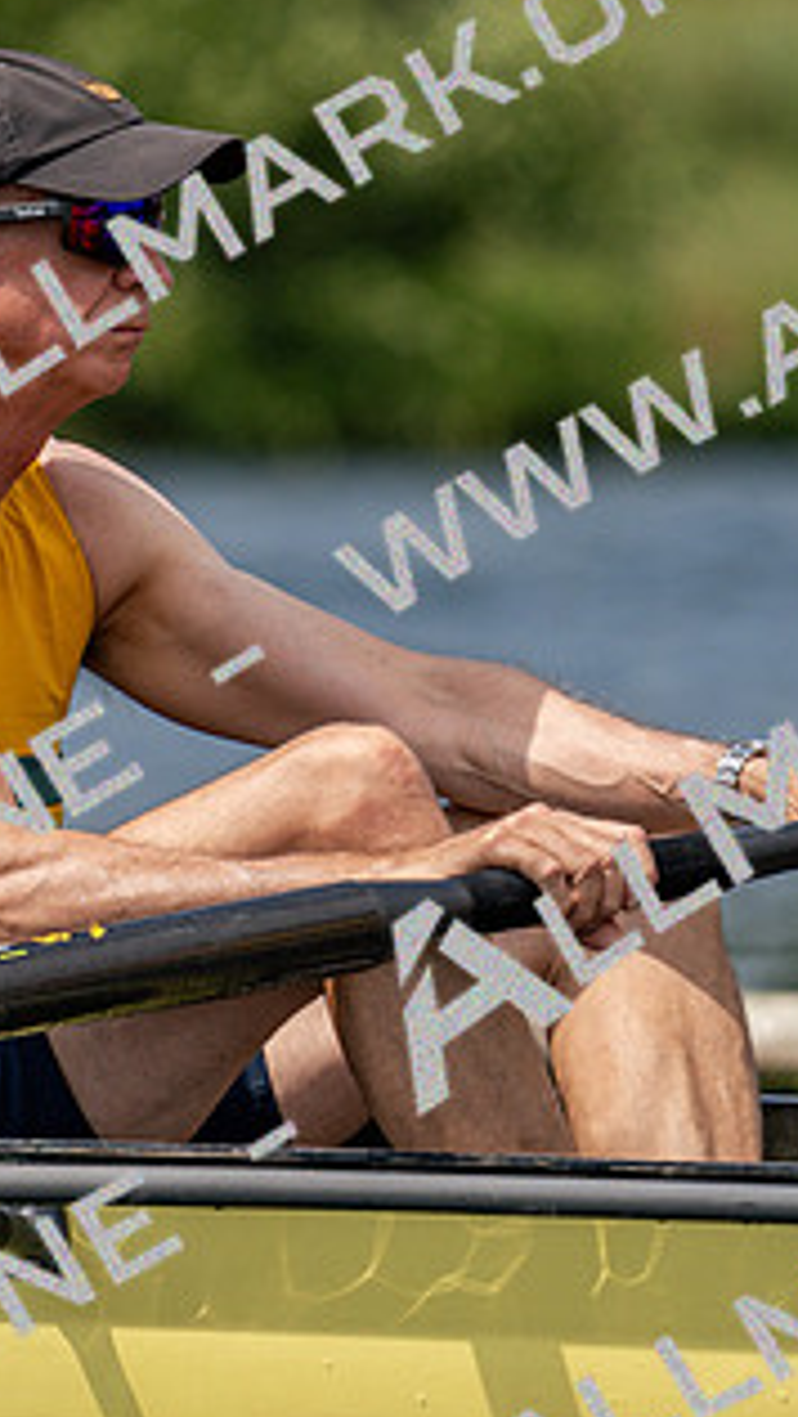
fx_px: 31114
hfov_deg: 1.5
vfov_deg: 2.6
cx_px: 9
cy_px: 688
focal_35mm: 828
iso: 250
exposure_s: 1/1600
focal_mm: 430
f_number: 6.3
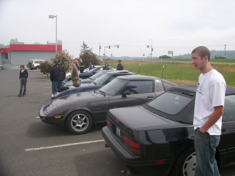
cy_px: 88
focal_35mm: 35
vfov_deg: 40.7
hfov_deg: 52.6
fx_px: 238
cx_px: 118
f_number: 5.8
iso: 50
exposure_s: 1/250
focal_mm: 5.95
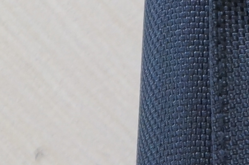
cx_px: 405
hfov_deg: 6.6
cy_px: 145
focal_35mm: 308
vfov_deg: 4.4
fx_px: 2128
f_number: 4.5
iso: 1600
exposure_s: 1/60
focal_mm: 35
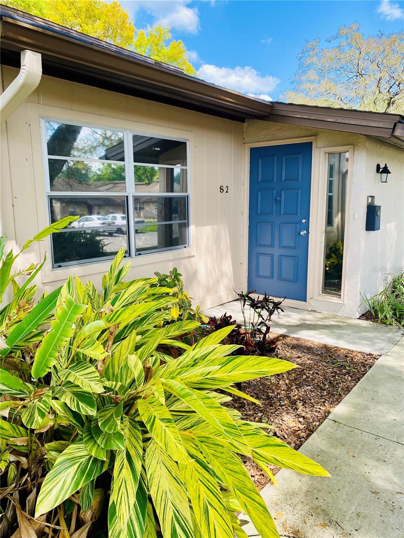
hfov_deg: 53.1
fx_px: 405
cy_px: 269
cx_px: 202
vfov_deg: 67.3
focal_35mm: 26
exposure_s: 1/585
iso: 32
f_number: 1.8
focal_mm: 4.25
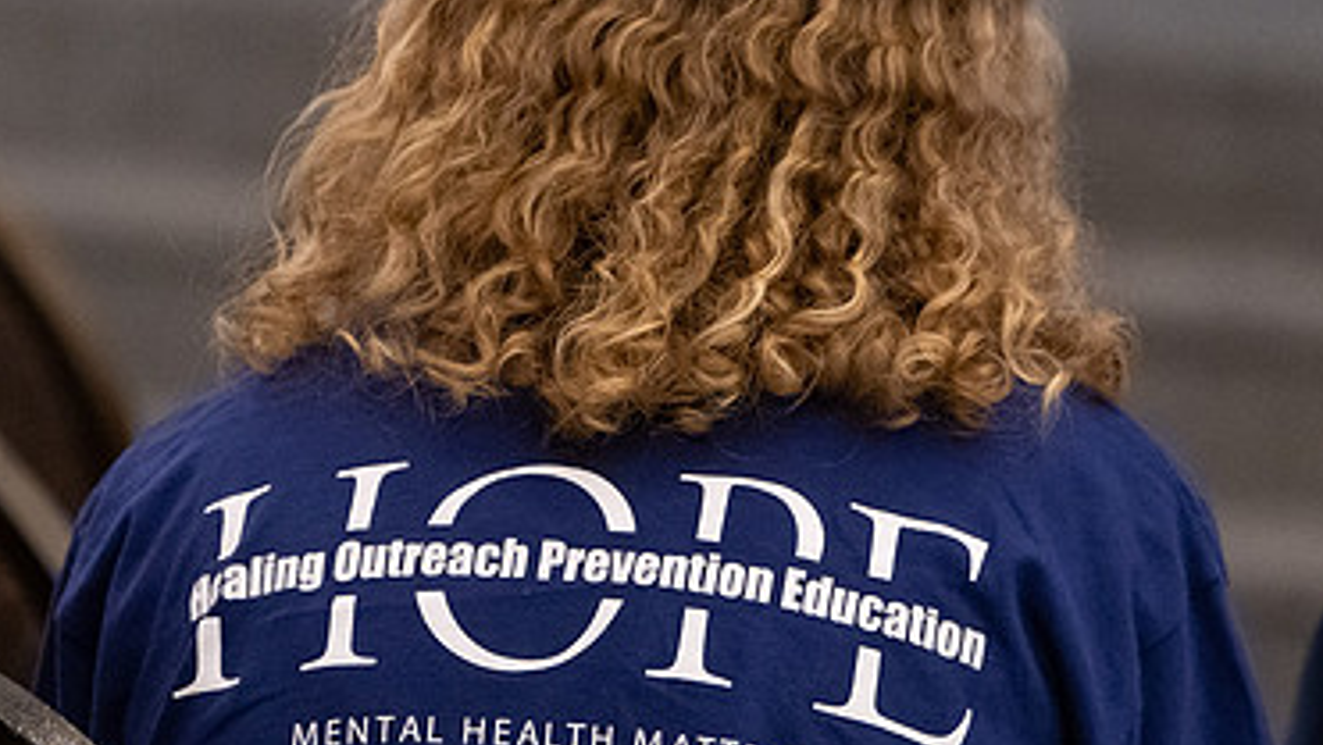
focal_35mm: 463
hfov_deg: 4.7
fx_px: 16248
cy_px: 591
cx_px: 581
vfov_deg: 2.6
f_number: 4
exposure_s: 1/200
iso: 5000
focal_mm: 180
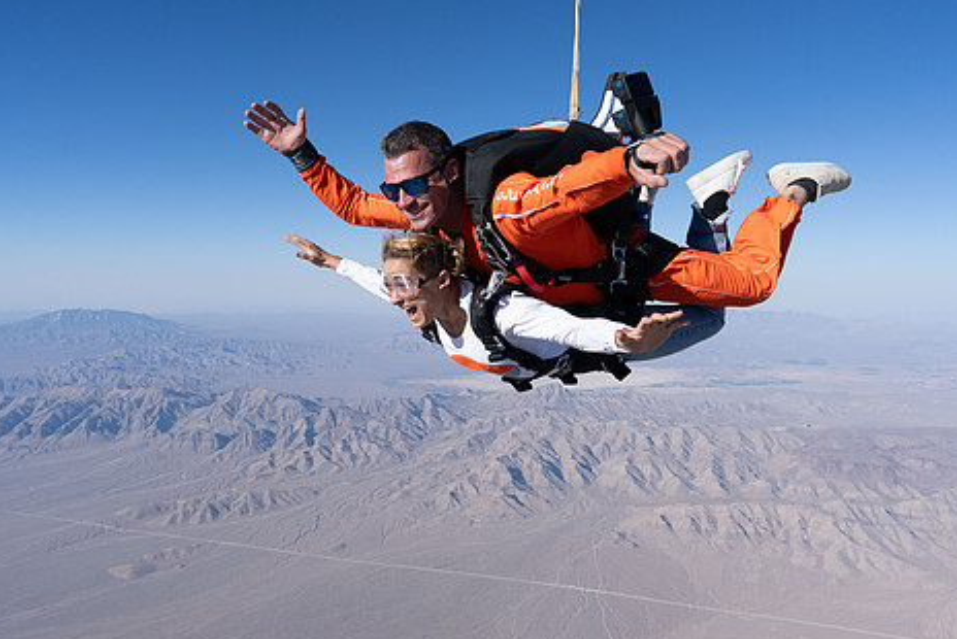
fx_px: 798
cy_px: 259
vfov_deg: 43.5
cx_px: 460
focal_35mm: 30
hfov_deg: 61.9
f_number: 10
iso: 800
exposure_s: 1/2000
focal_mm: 24
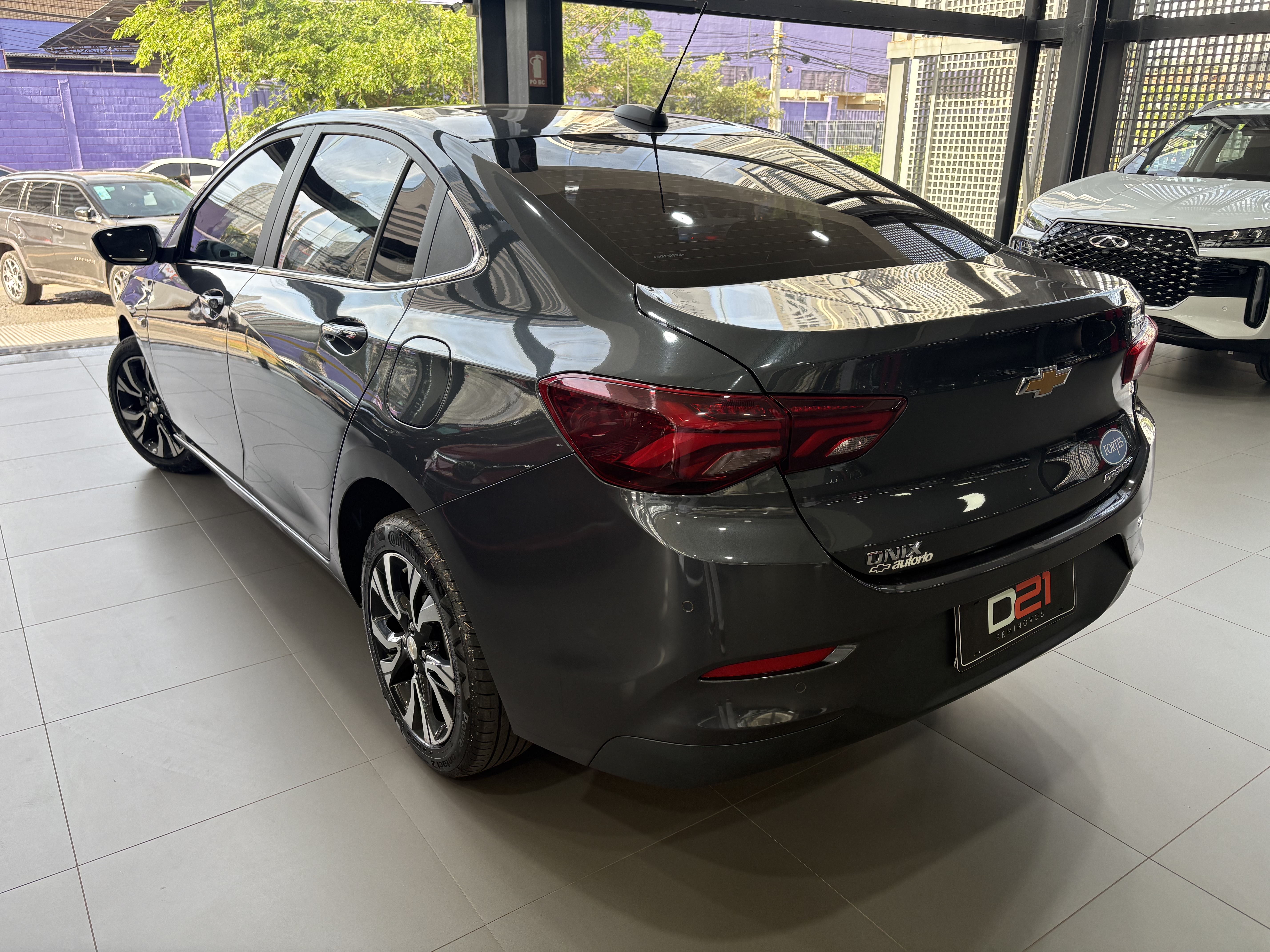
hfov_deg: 67.3
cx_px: 635
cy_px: 476
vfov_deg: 53.1
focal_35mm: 26
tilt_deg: -19.2
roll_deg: +0.4
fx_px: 954
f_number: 1.6
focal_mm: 5.96
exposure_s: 1/251
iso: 64
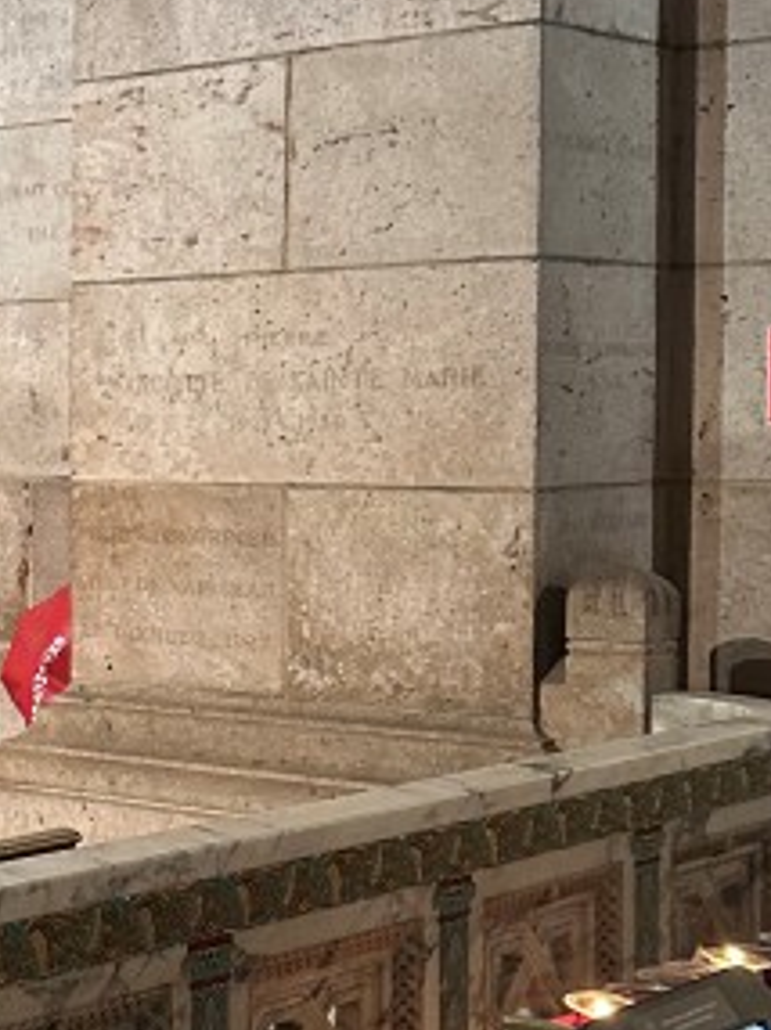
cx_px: -555
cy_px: 533
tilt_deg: -3.2
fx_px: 2498
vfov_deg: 23.3
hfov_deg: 15.4
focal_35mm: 84
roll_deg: -0.7
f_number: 1.78
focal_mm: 6.86
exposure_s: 1/50
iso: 640
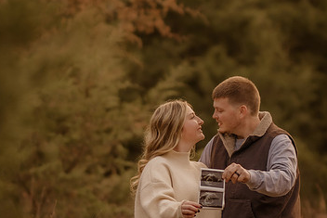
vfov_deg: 6.6
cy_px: 177
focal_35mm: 209
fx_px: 1899
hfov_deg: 9.8
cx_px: 174
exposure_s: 1/1250
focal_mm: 85
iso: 320
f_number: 1.4
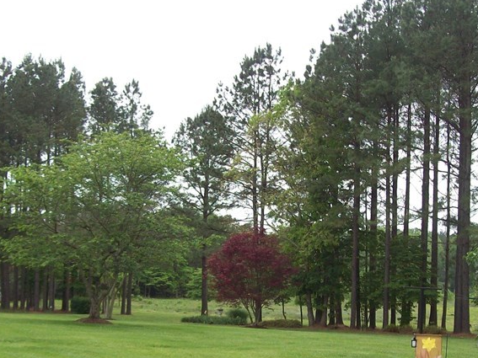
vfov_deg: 22.4
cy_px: 259
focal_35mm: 65
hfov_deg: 29.7
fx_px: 897
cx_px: 288
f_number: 2.7
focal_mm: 6
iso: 80
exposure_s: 1/509
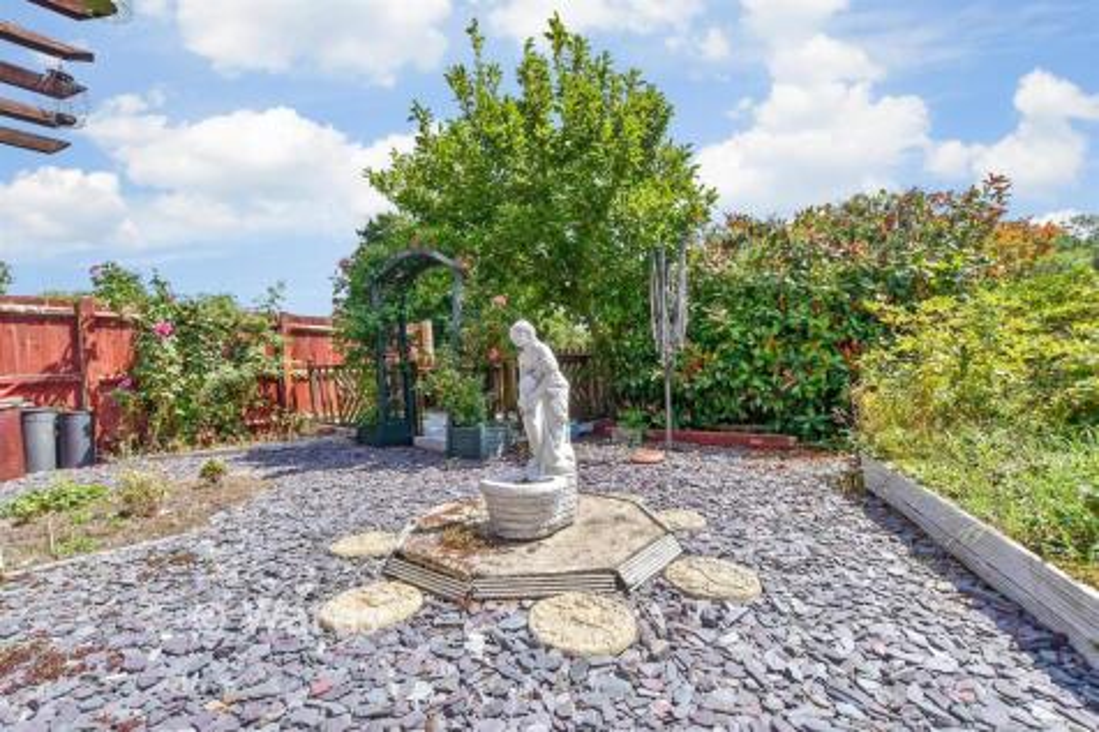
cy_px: 366
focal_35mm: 15
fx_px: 458
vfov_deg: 77.3
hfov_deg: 100.4
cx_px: 550
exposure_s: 1/400
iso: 160
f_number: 8
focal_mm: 10
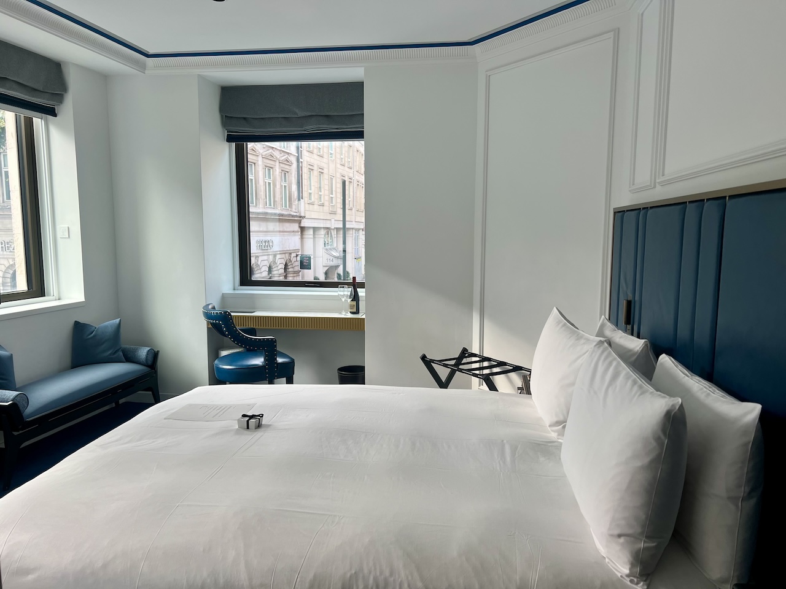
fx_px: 590
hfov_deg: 67.3
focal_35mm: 26
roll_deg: +1.0
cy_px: 294
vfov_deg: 53.1
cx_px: 393
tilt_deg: -7.3
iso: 32
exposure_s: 1/121
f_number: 1.5
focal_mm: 5.7
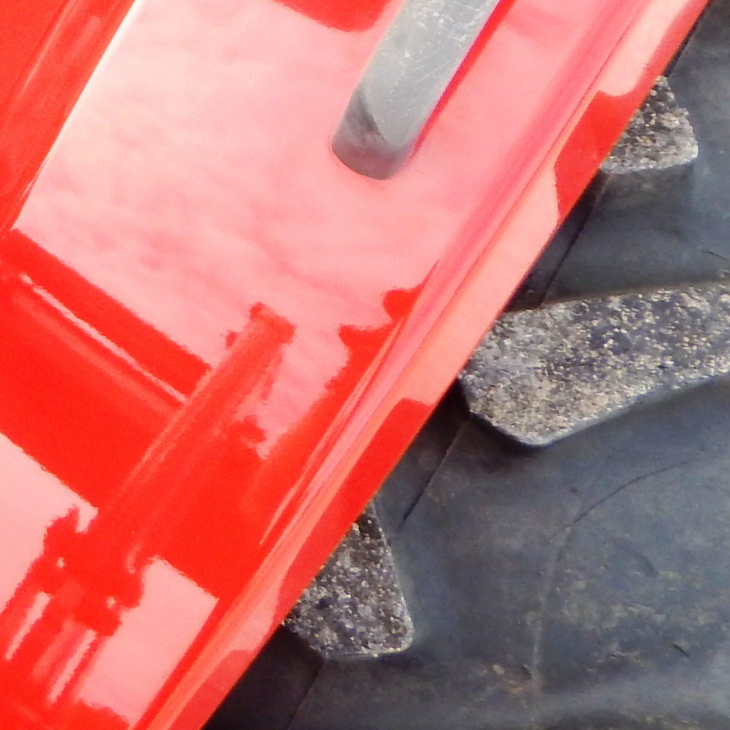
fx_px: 1718
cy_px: -267
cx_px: -571
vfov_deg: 21.3
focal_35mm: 72
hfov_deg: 18.8
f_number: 3
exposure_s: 1/250
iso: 125
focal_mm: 4
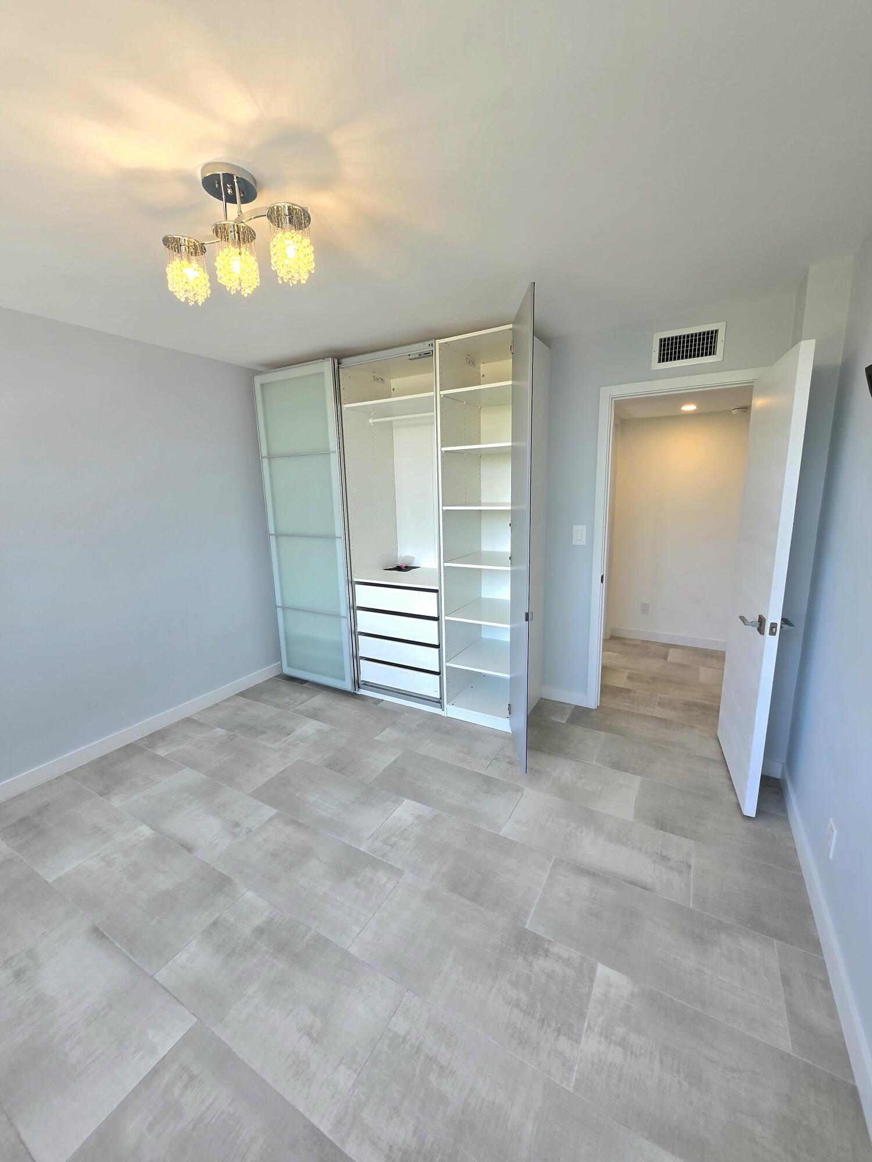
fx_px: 437
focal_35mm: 13
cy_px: 581
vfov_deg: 106.2
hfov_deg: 89.9
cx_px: 436
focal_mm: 1.7
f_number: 2.2
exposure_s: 1/60.2
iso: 32
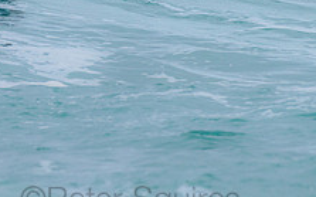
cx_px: 38
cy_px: -98
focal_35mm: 1622
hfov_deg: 1.3
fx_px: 13958
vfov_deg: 0.8
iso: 1000
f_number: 5.6
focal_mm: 500
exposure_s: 1/2000
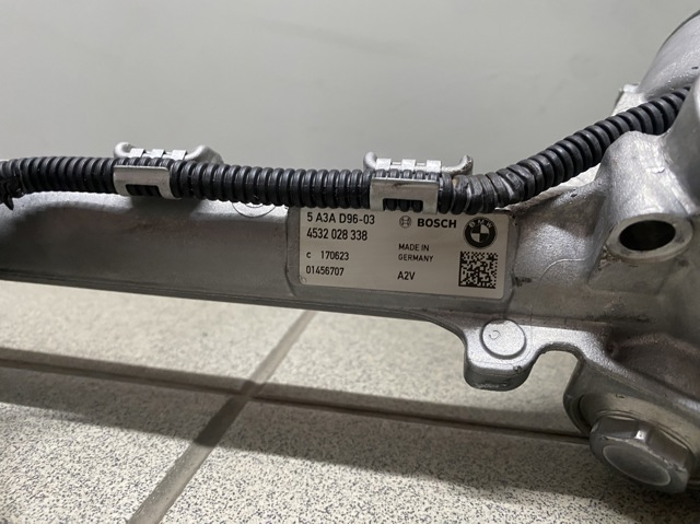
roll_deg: -2.3
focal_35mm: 25
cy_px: 262
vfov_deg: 54.8
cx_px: 350
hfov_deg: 69.4
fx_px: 505
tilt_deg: -13.0
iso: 400
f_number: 1.8
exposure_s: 1/33
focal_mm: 4.25
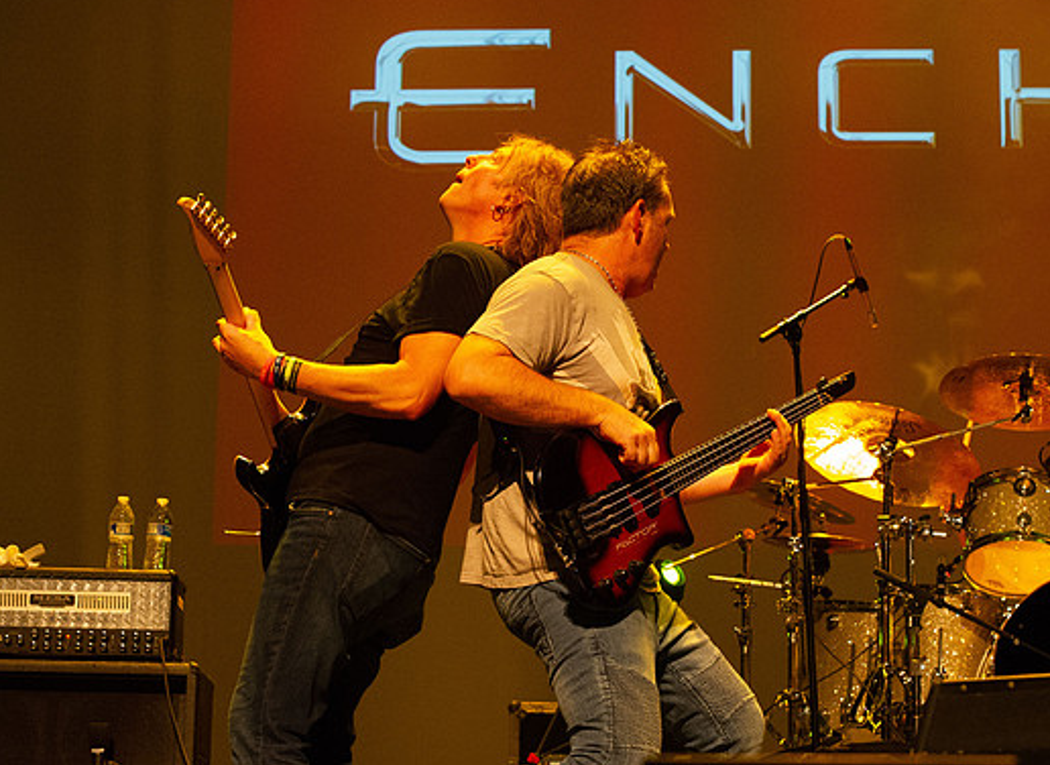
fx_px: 2672
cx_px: 456
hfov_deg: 22.2
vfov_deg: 16.3
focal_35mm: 89
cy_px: 381
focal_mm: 70
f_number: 6.3
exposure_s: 1/100
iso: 8000
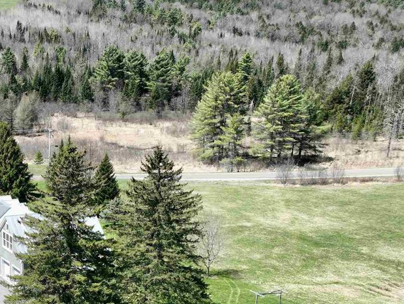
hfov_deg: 29.7
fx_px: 724
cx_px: 29
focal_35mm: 62
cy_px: 319
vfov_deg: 22.6
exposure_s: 1/1250
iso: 100
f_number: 2.8
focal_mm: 12.29
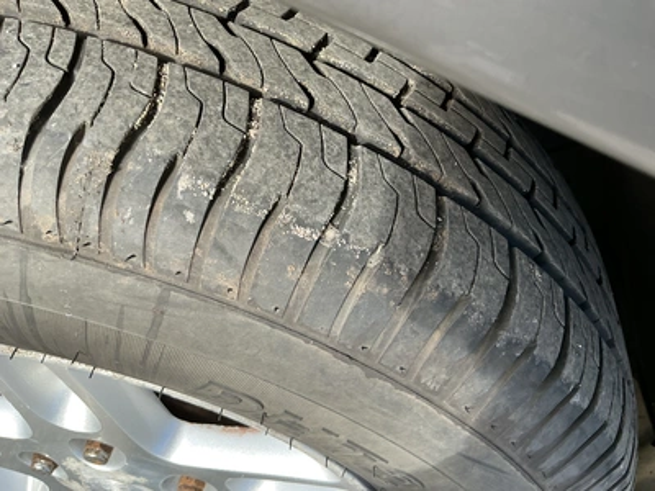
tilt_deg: -47.3
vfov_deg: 49.7
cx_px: 328
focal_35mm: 28
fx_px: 530
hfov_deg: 63.4
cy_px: 246
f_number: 1.8
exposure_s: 1/222
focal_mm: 3
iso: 25
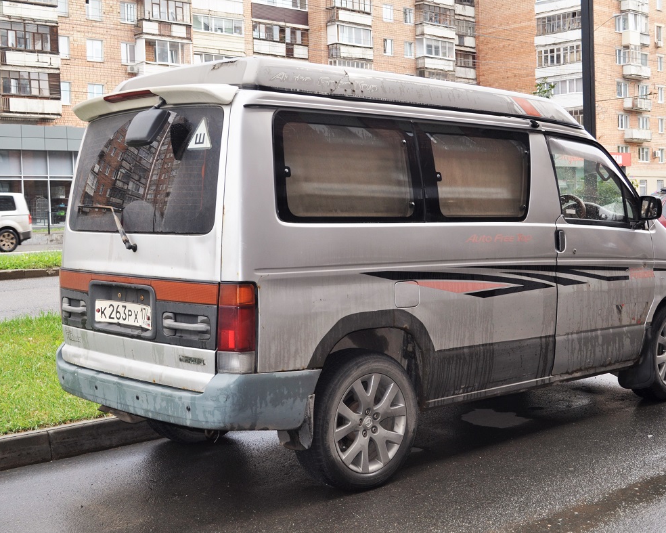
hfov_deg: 38.7
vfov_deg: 31.4
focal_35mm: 48
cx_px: 372
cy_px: 265
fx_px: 946
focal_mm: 28
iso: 200
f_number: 6.3
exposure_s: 1/200
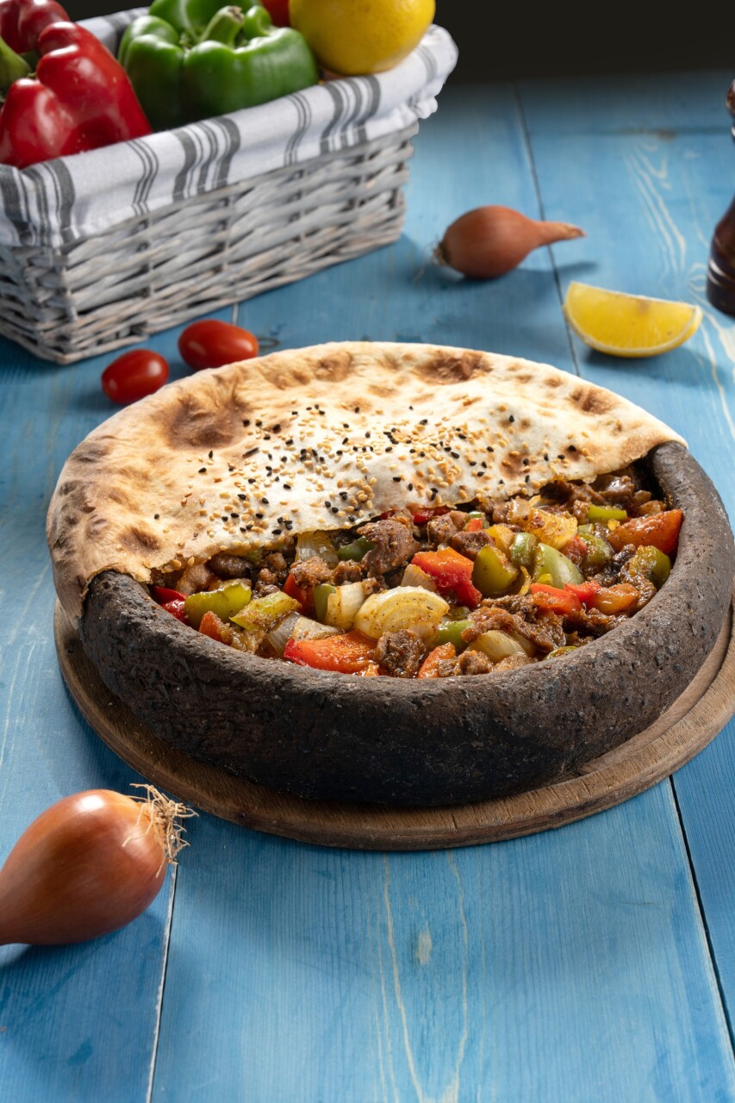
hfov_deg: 23.8
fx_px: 1746
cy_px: 552
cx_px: 368
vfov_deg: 35.1
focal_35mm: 57
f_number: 13
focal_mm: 57
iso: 200
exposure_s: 1/100
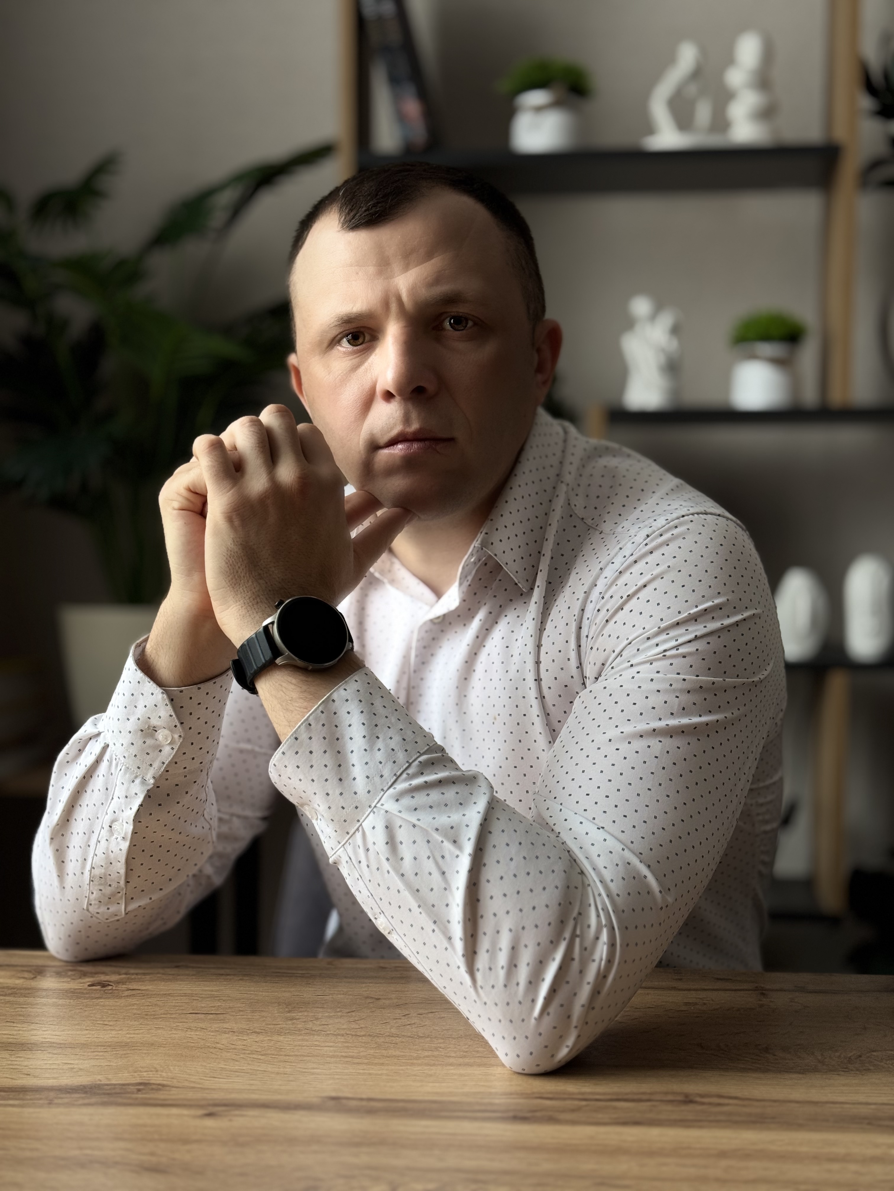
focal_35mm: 48
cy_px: 596
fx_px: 1653
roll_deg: -0.2
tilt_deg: -2.4
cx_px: 447
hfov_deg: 30.3
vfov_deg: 39.7
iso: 100
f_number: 1.78
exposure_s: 1/60
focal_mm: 6.76
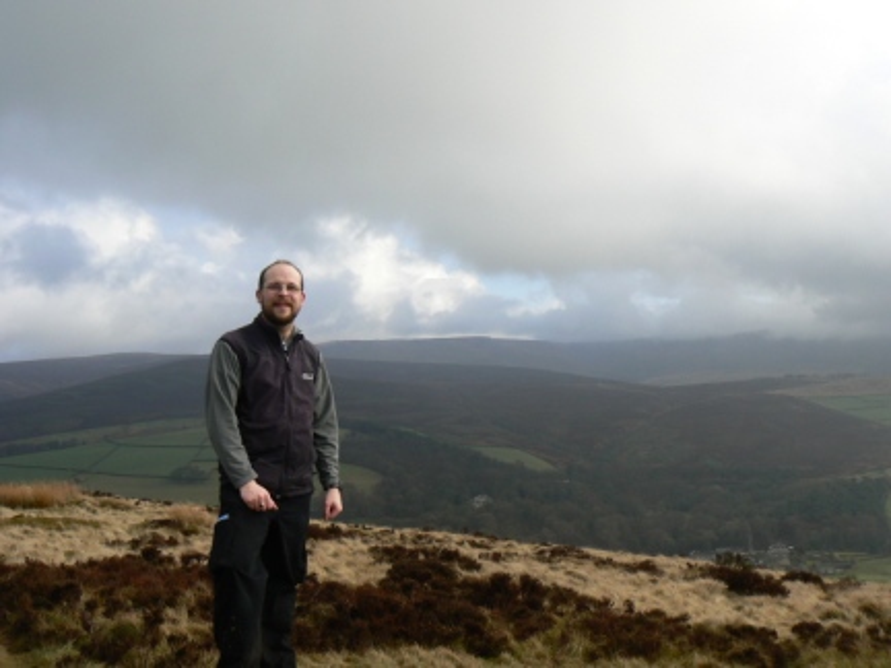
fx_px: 927
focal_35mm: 36
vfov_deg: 39.7
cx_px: 446
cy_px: 334
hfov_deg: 51.4
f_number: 5.6
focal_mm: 6
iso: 80
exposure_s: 1/320
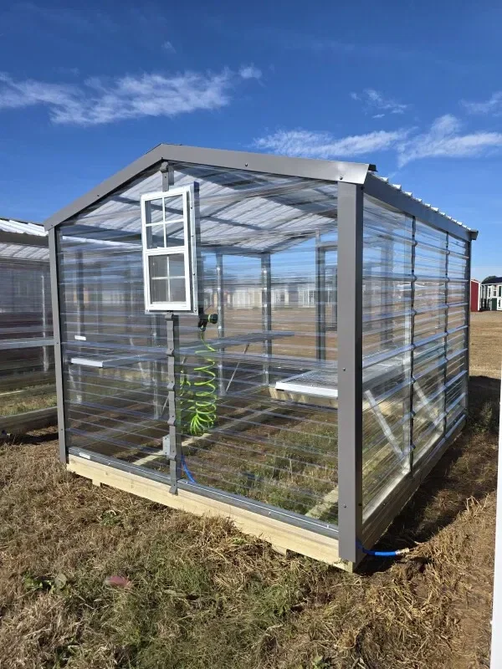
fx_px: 445
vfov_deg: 73.9
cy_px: 334
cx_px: 251
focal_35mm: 23
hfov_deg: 58.9
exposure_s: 1/6809
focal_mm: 6.3
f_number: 1.7
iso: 80
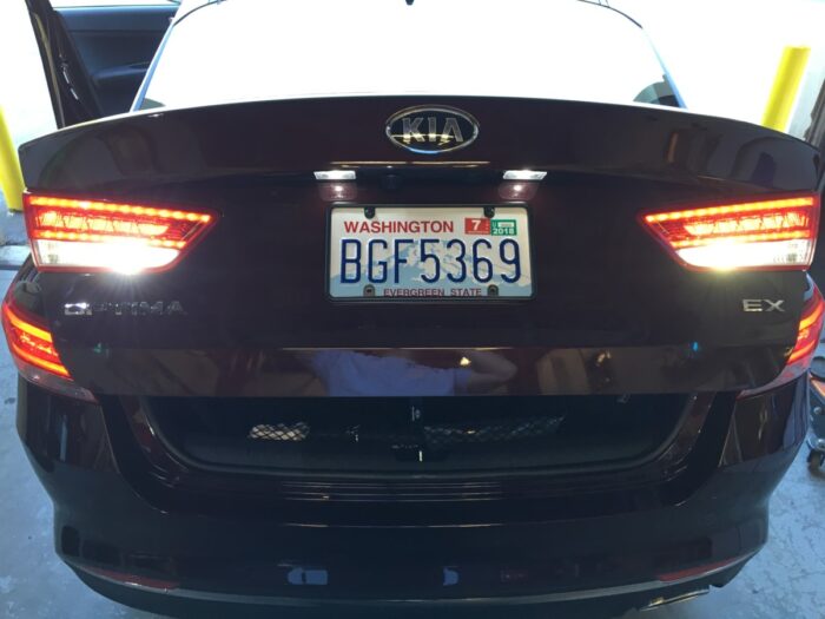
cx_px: 412
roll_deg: -0.5
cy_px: 310
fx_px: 691
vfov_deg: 48.2
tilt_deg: -33.7
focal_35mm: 29
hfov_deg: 61.7
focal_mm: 4.15
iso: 64
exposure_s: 1/30
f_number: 2.2
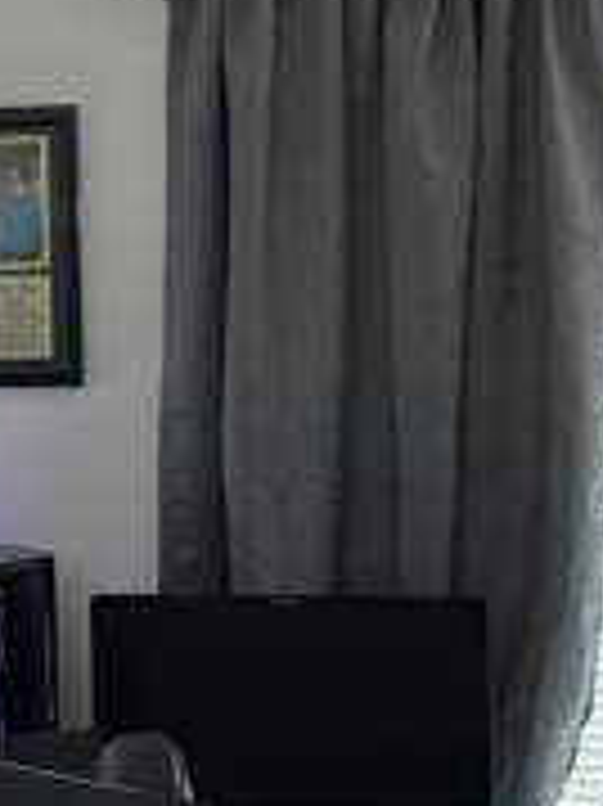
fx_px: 2163
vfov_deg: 21.0
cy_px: 252
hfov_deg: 15.1
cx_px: -198
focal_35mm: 93
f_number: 1.6
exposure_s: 1/121
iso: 125
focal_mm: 4.2
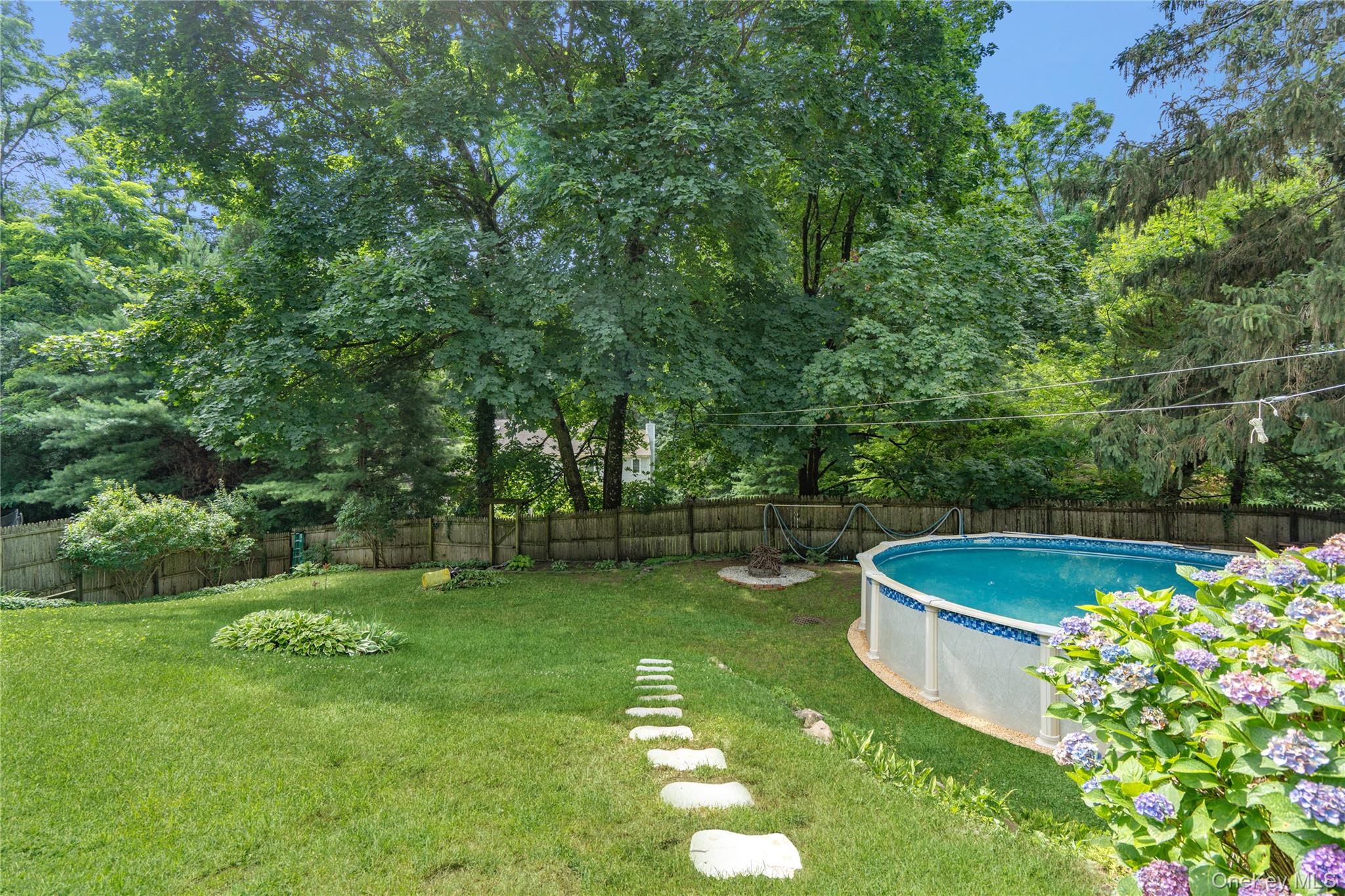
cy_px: 448
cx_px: 672
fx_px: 598
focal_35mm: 16
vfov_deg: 73.7
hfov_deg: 96.7
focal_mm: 16
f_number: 5.6
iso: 200
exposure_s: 1/250
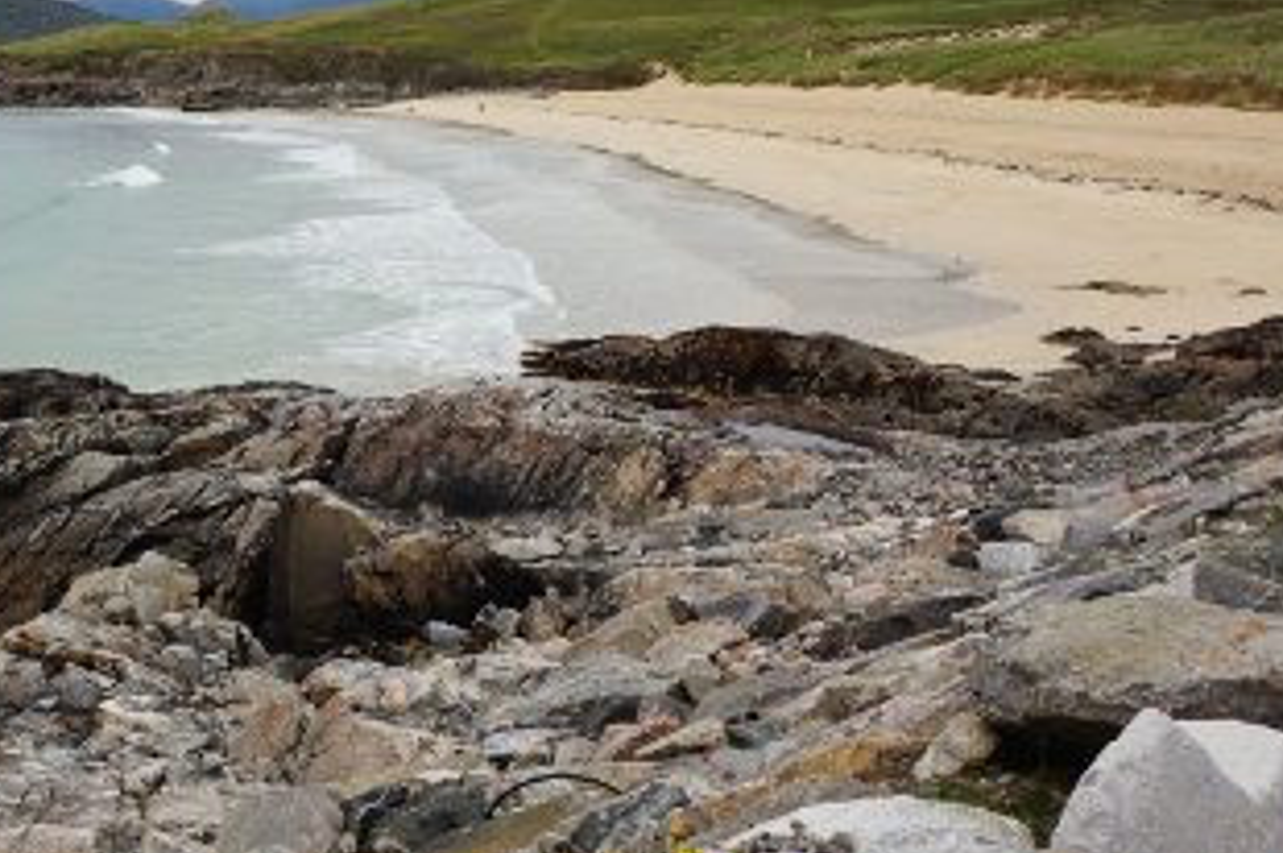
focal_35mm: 62
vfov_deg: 21.7
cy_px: 230
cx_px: 8
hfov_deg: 30.2
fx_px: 2207
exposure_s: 1/80
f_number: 11
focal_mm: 16
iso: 100
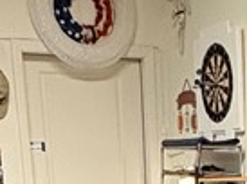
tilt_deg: -21.1
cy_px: 458
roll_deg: +1.6
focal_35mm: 105
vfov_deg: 11.4
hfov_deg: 18.6
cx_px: 202
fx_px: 747
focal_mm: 2.22
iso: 640
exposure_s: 1/40
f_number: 2.2
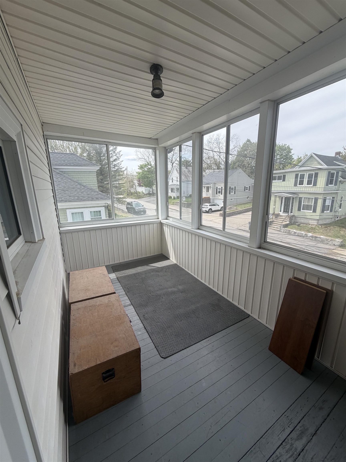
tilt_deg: -12.6
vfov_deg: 102.1
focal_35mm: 14
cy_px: 231
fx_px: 187
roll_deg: +0.8
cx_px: 173
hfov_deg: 85.7
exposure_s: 1/502
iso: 40
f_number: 2.2
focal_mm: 2.22
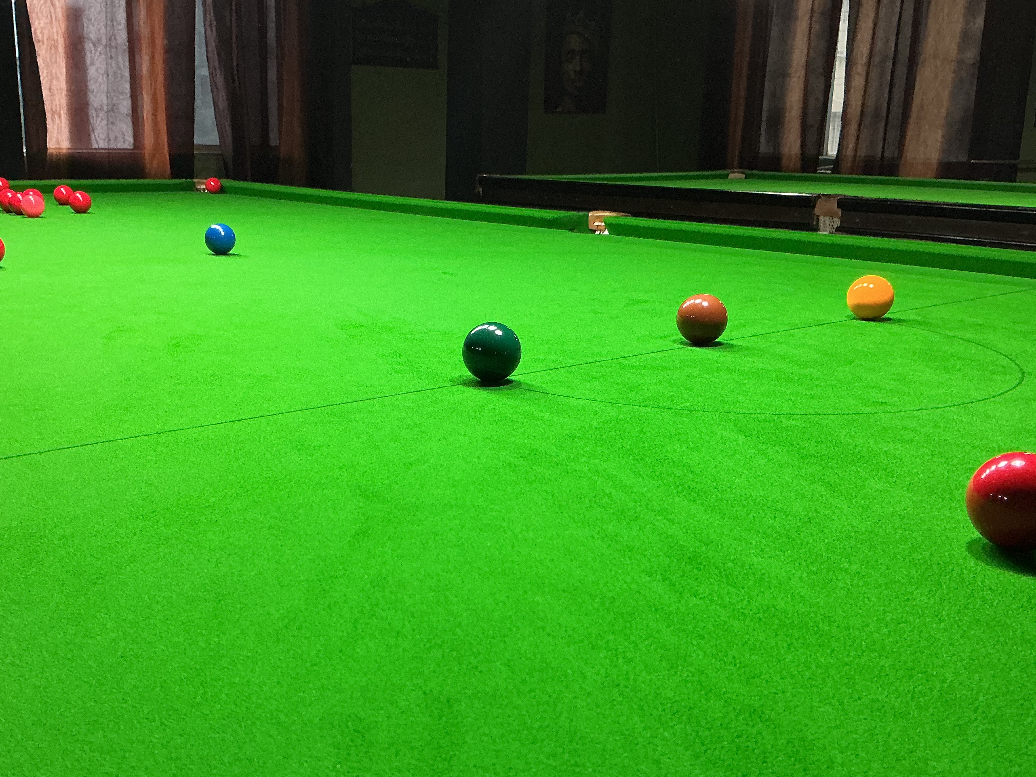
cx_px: 453
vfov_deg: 38.6
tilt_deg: -15.4
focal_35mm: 37
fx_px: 1107
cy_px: 431
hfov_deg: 50.0
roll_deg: -0.8
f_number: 1.8
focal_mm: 3
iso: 125
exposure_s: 1/50
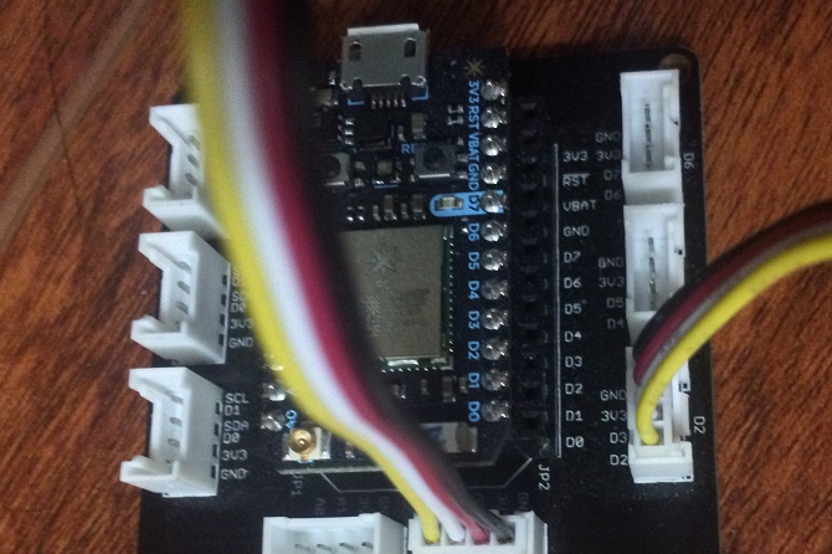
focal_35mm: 38
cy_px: 361
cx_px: 473
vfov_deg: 34.7
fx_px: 878
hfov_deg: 50.6
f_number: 2.2
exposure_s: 1/15
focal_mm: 4.15
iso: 400
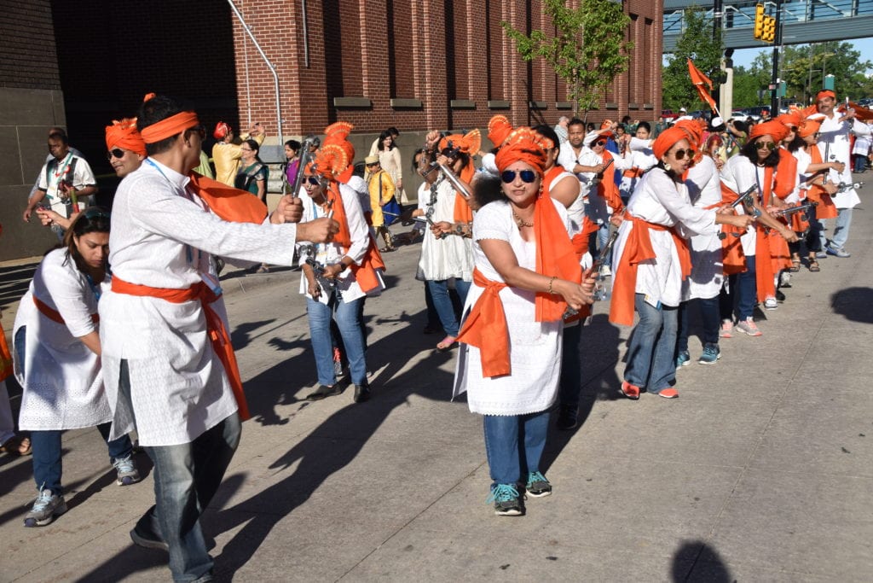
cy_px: 292
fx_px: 1164
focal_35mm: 48
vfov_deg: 28.1
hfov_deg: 41.1
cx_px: 436
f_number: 10
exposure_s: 1/400
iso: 200
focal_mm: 32
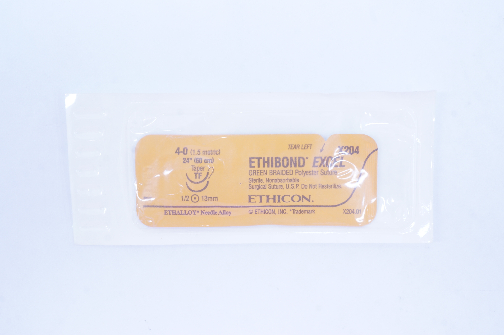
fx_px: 608
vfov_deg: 30.8
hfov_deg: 45.0
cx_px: 252
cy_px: 168
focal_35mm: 44
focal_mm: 29
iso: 400
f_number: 13
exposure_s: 1/13
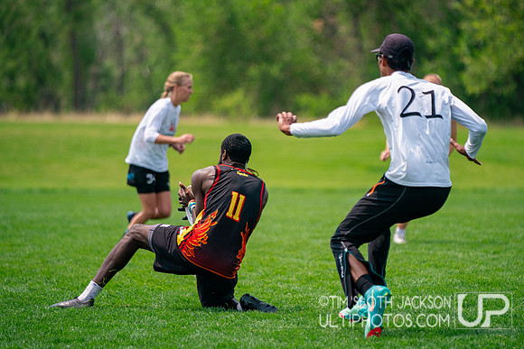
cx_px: 285
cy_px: 179
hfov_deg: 9.2
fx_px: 3269
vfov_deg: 6.1
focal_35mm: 225
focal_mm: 200
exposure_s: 1/6400
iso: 400
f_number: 2.8
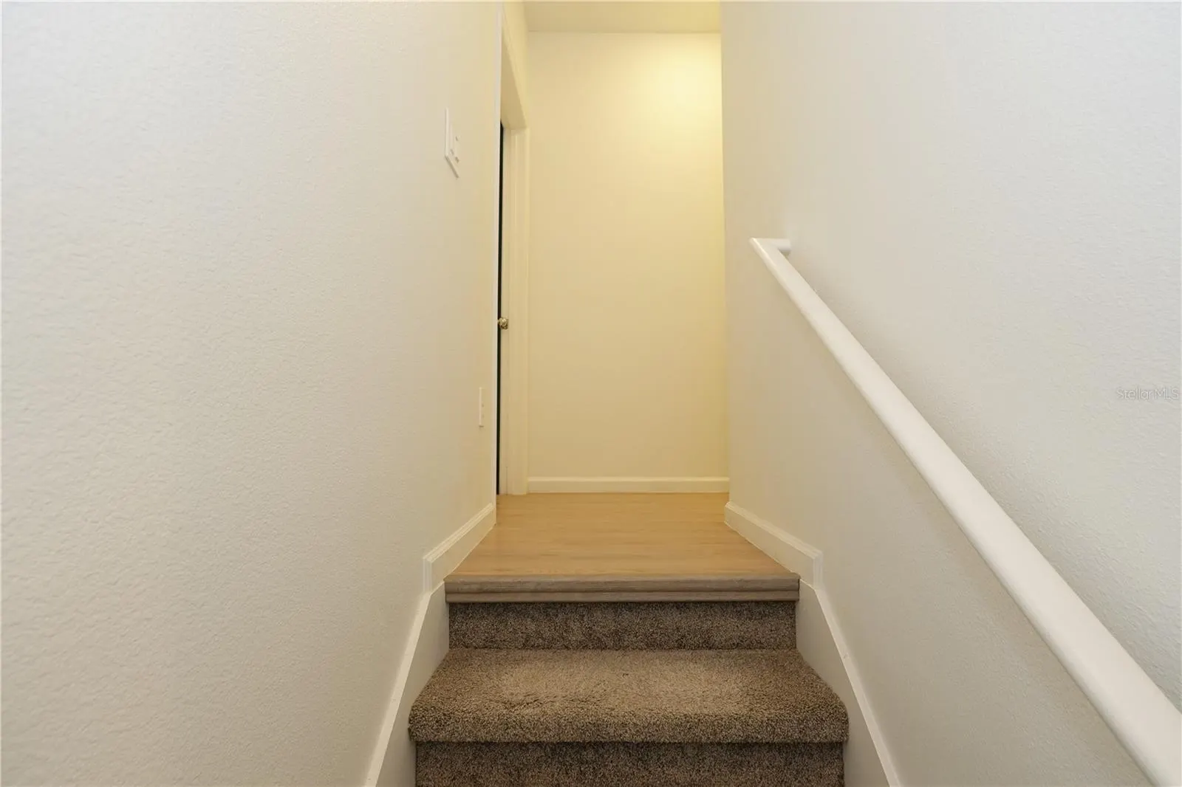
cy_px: 394
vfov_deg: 72.0
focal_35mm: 16
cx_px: 591
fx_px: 542
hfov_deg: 95.0
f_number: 4.5
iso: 500
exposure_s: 1/60
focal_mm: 11
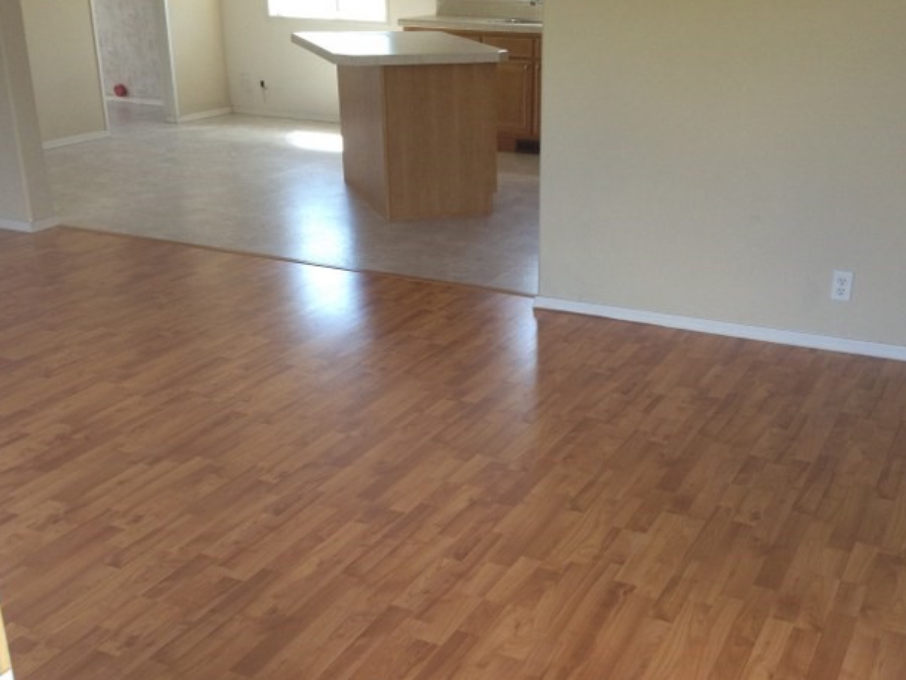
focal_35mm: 46
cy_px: 406
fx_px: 1204
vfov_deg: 31.4
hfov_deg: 41.1
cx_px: 515
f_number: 2.4
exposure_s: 1/120
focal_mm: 4.28
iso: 100
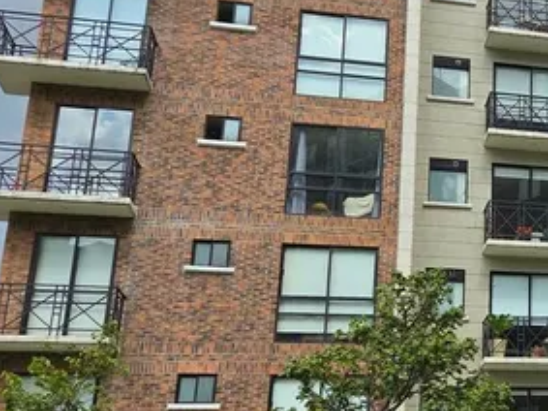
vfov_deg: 22.6
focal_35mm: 65
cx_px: 656
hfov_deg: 26.5
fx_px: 1029
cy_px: 198
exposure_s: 1/3333
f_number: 1.8
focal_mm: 5.4
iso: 80
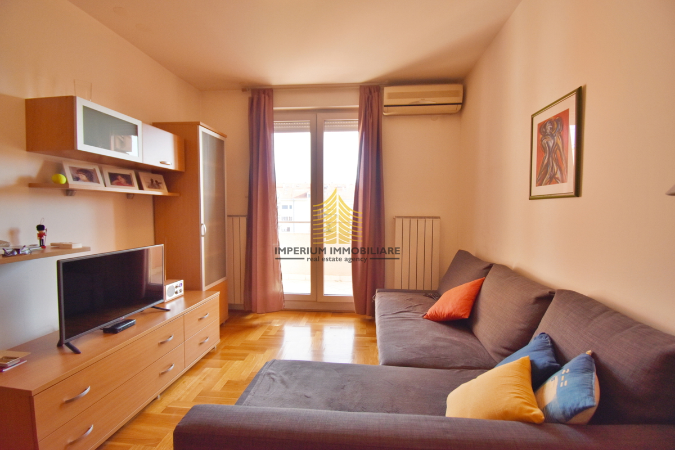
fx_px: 281
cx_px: 338
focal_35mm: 15
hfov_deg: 100.4
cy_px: 225
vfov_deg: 77.3
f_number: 5
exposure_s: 1/250
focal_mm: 10
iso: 400
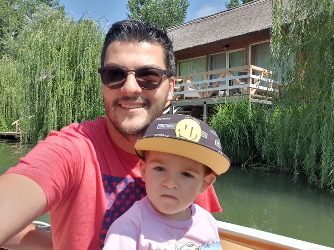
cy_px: 125
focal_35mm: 31
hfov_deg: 58.4
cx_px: 167
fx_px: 299
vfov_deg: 45.4
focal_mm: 2.92
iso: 40
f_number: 1.7
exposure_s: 1/1240
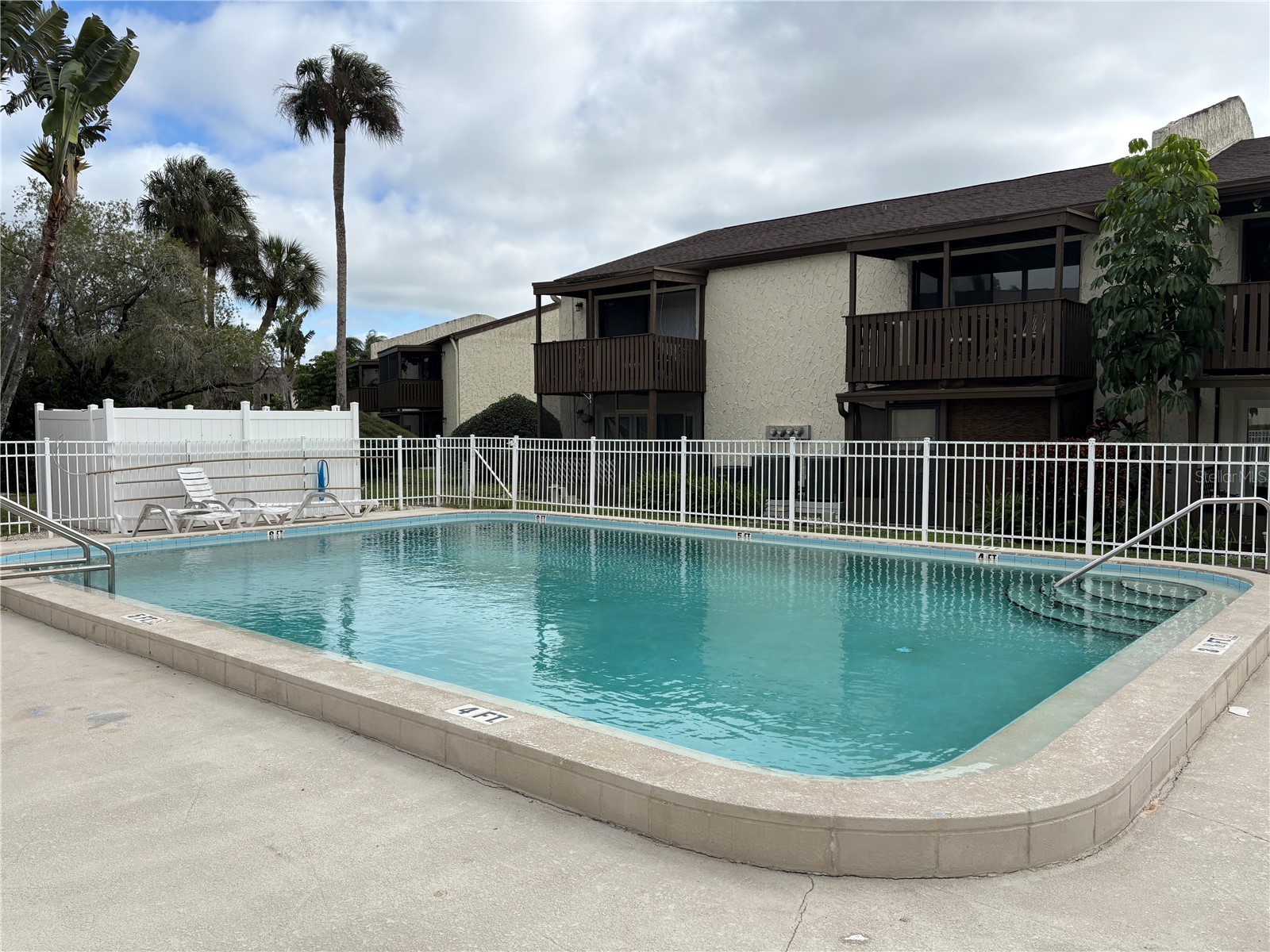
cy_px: 476
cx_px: 635
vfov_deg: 53.1
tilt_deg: -3.6
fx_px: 954
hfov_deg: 67.3
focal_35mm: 26
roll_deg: -0.3
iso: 50
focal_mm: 5.96
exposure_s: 1/4630
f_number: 1.6
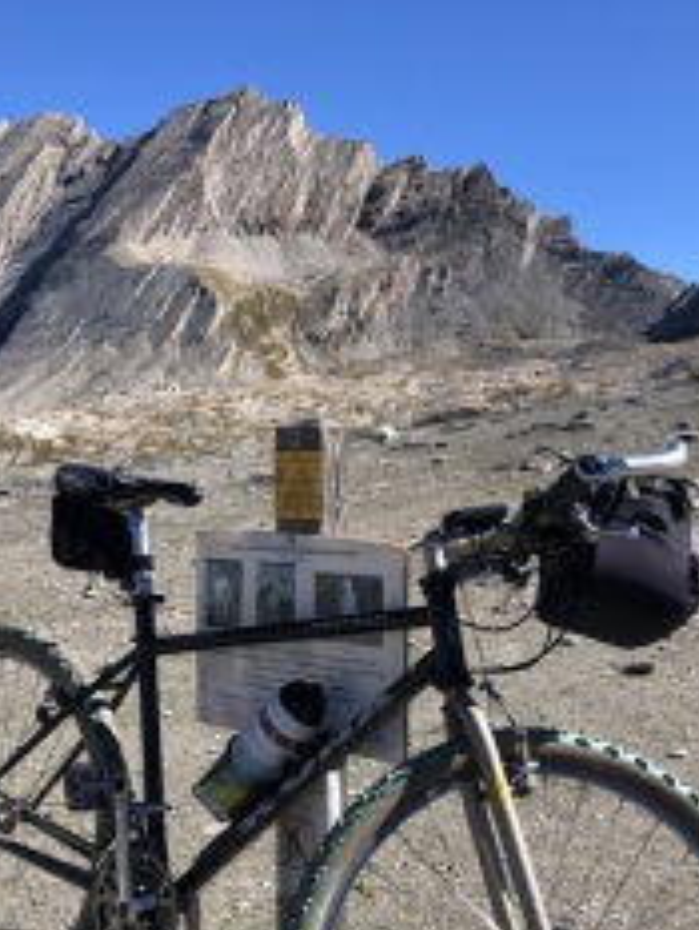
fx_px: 1291
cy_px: 539
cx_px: 304
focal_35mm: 48
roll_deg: -1.6
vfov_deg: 39.5
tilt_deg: -3.1
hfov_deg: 30.3
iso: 20
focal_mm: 4
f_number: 1.8
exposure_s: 1/1412
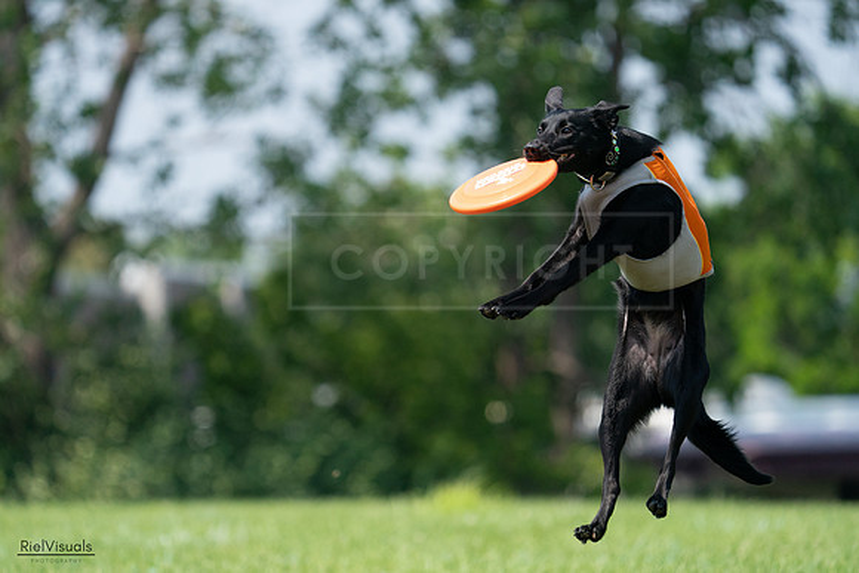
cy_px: 286
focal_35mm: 376
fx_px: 8973
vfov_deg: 3.7
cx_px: 430
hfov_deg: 5.5
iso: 1600
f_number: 6.3
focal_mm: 376
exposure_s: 1/4000
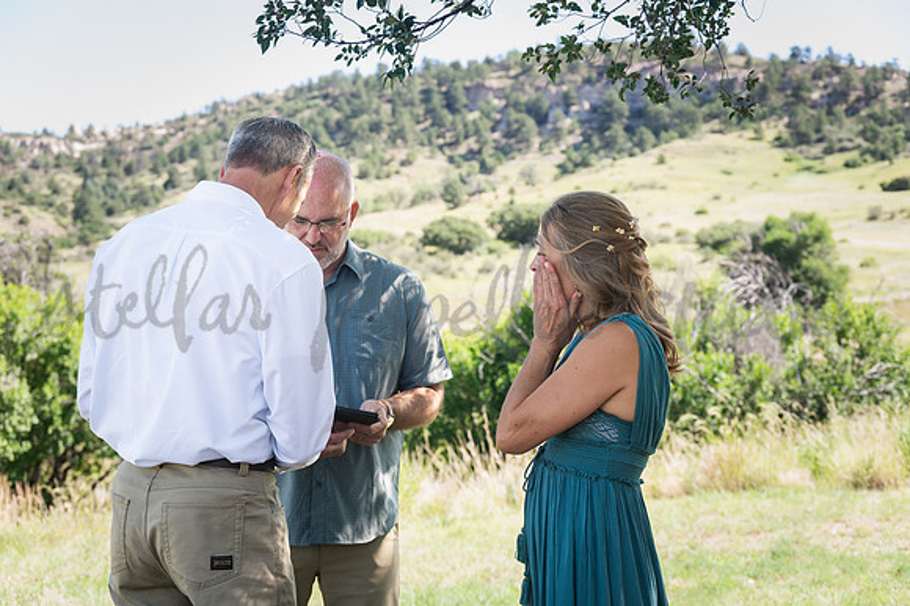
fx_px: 1592
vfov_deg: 21.5
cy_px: 303
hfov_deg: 31.9
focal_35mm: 63
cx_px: 455
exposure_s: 1/800
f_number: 6
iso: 1250
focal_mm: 63
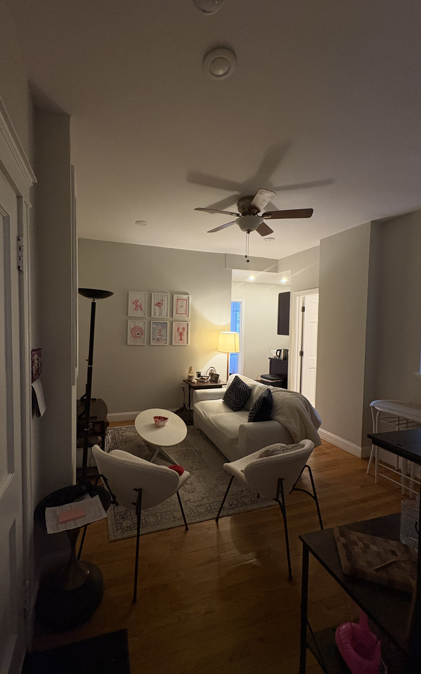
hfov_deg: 74.4
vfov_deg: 101.5
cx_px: 182
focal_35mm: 15
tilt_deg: -2.7
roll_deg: -0.4
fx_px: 275
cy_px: 335
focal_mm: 2.22
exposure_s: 1/60
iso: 400
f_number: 2.2
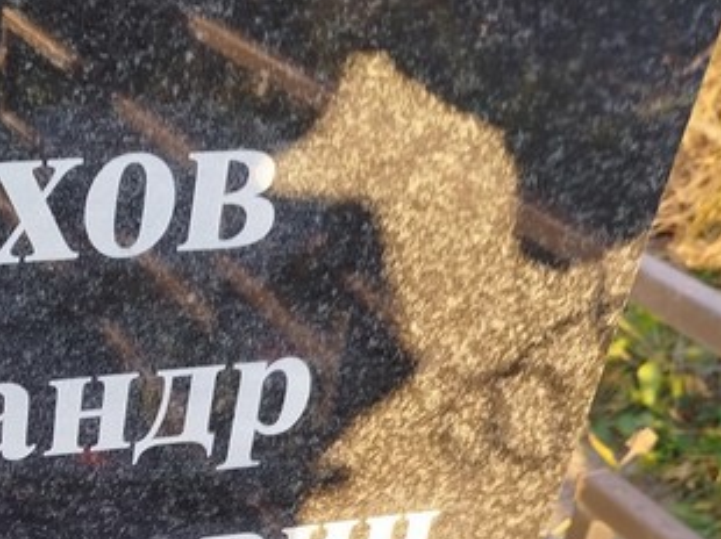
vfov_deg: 22.5
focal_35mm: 62
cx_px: -93
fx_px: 1290
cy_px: 567
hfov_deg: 28.1
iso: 64
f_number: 1.7
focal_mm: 5.31
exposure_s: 1/100
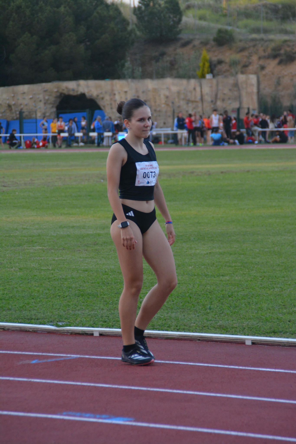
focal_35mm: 225
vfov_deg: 9.1
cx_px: 148
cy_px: 222
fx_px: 2775
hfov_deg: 6.1
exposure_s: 1/250
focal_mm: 150
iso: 1600
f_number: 6.3
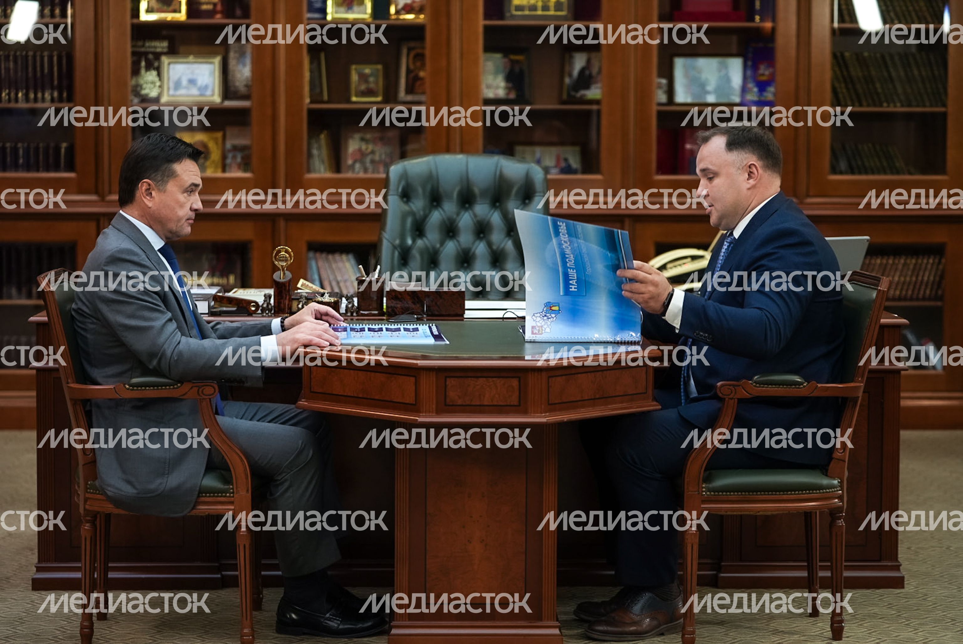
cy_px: 322
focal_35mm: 83
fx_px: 2222
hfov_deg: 24.5
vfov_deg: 16.5
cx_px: 482
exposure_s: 1/160
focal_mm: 83
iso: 1000
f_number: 2.8
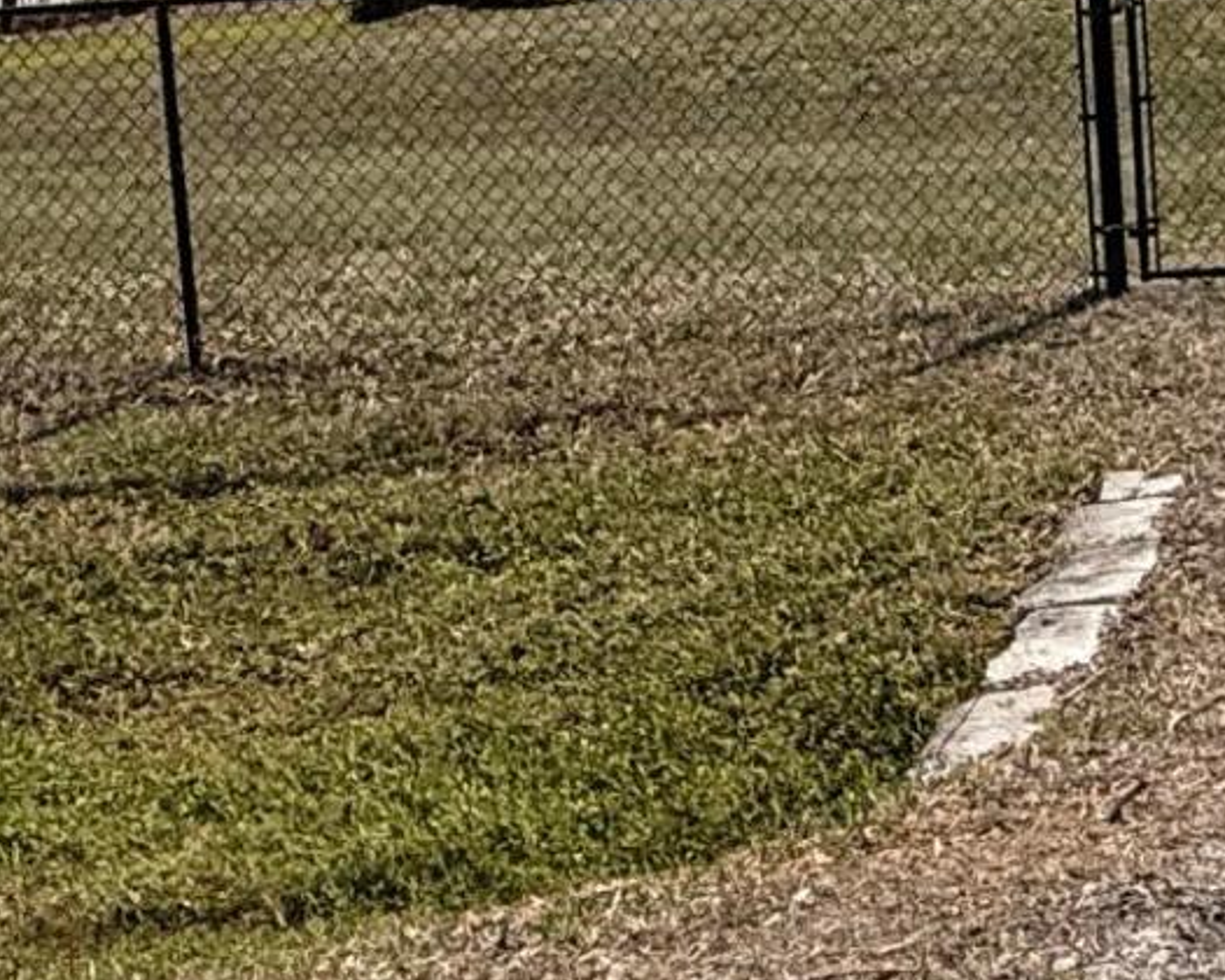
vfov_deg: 18.1
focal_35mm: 75
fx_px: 2719
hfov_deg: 23.7
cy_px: -502
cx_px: 1363
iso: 50
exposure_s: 1/2976
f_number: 2.2
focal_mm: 2.22
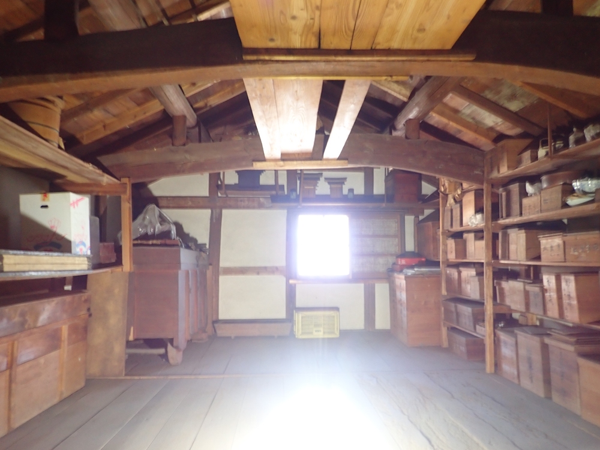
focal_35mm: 25
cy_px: 225
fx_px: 433
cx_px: 300
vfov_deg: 54.9
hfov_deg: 69.4
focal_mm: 4.5
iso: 200
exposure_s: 1/4
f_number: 2
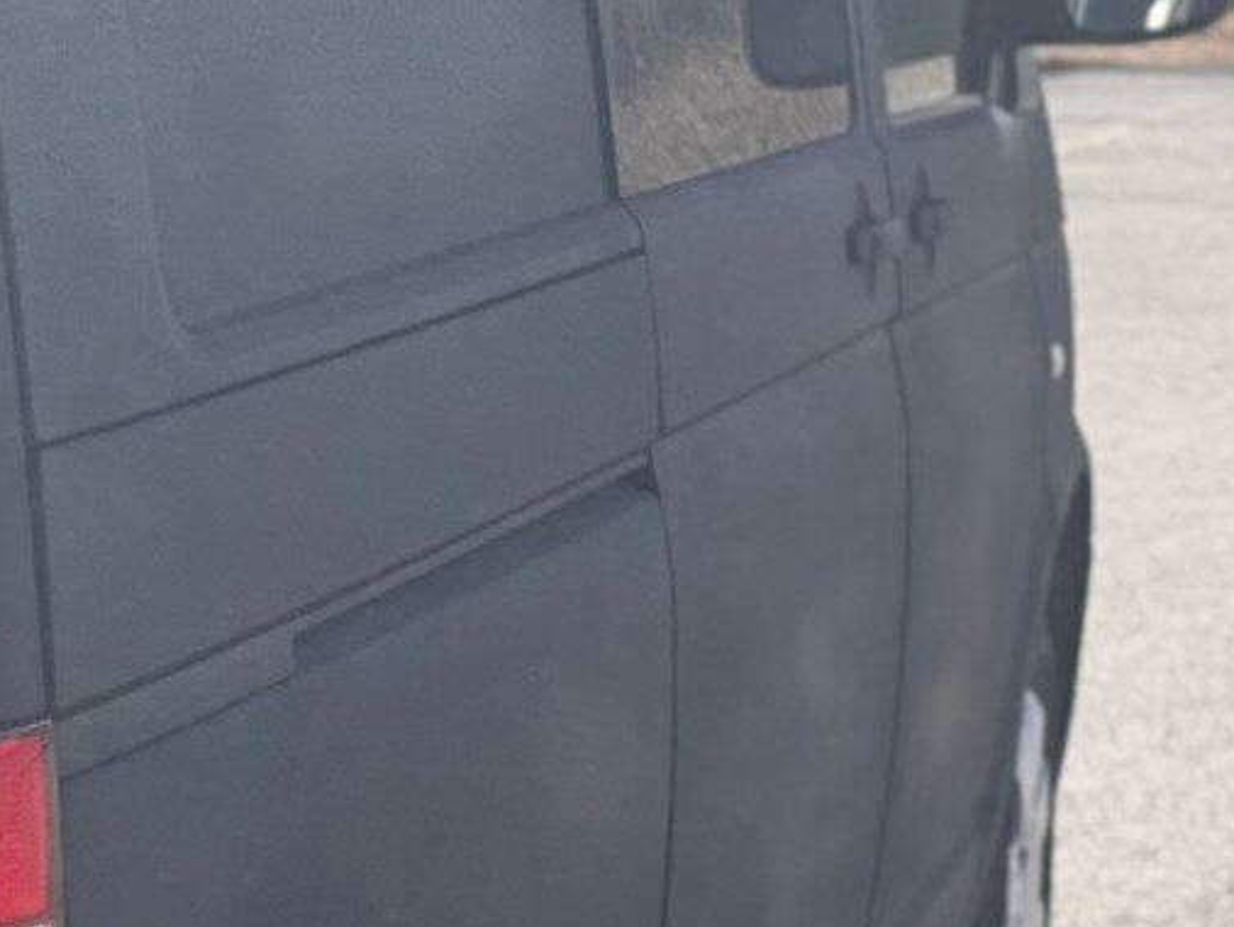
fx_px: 6598
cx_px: -651
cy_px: 867
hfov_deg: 10.3
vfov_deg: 8.0
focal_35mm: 185
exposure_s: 1/1923
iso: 64
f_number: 1.78
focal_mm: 6.76
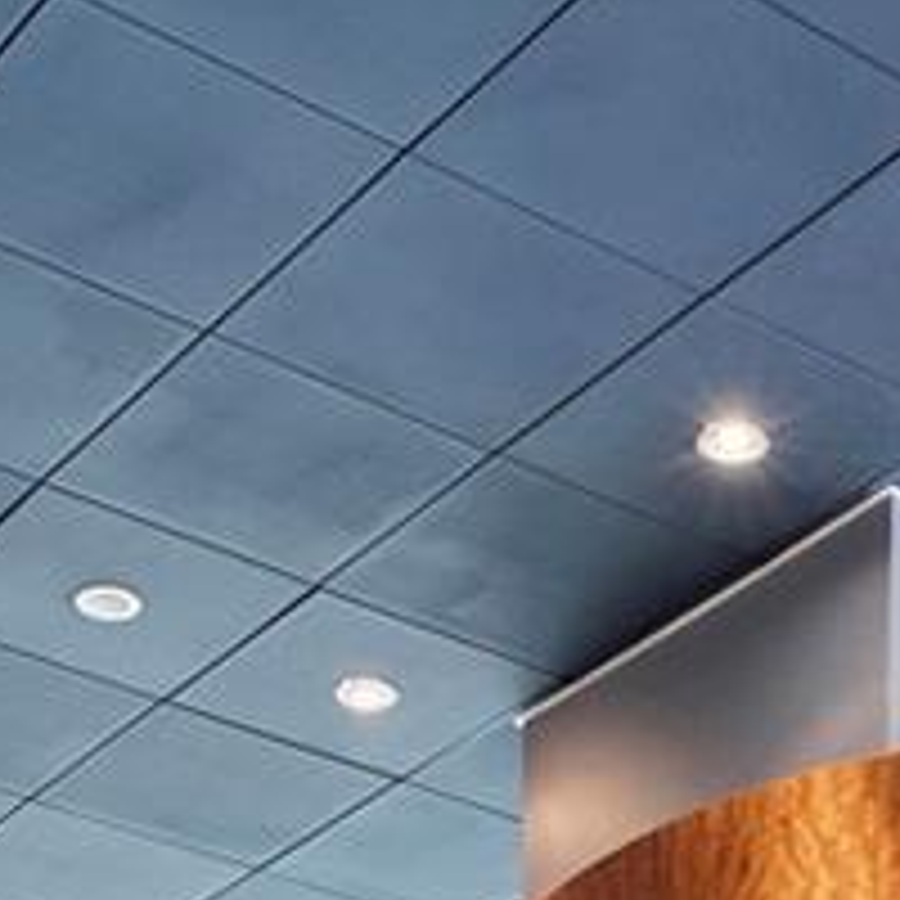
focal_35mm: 109
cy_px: 2169
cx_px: 621
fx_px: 3206
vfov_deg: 12.5
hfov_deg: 15.9
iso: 640
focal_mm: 16
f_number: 8
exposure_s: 1/13
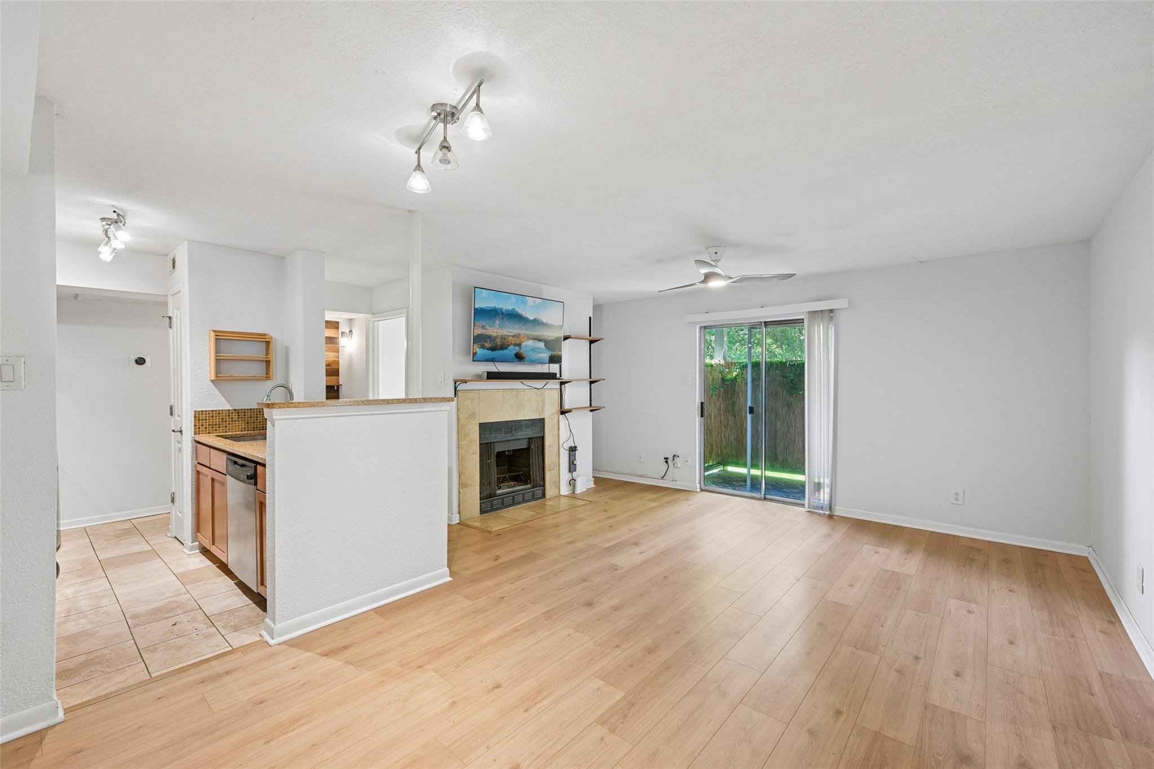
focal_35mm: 15
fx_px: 481
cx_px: 577
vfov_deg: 77.3
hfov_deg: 100.4
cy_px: 384
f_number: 6.7
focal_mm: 15
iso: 400
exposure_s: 1/10
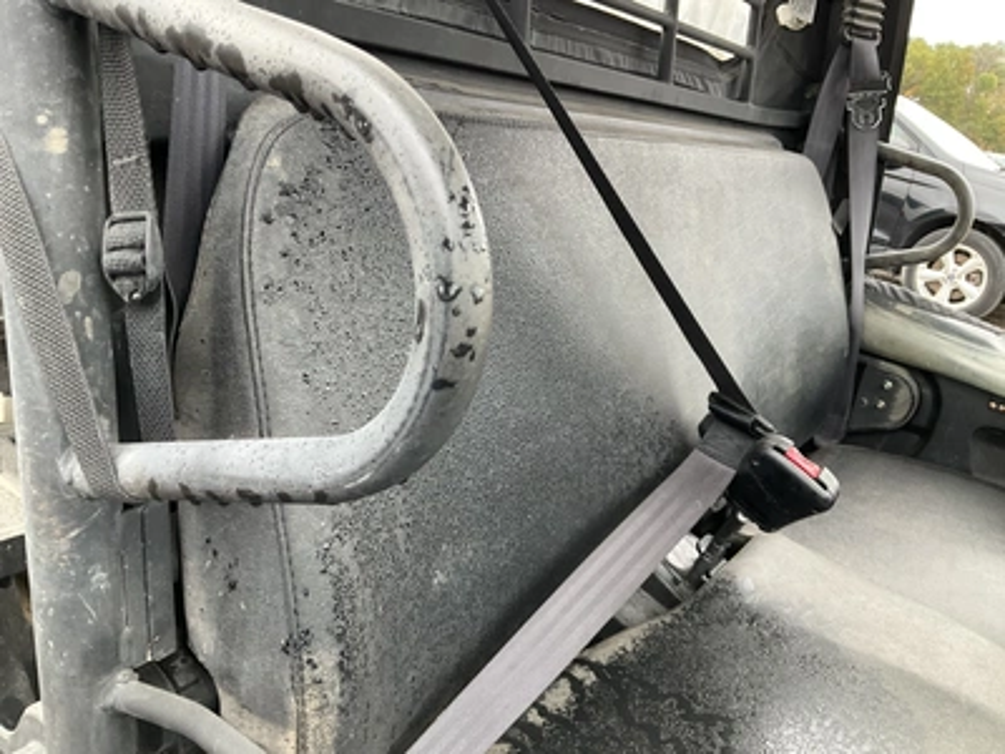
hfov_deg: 61.7
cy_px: 377
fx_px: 842
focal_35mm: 29
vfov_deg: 48.2
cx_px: 502
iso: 64
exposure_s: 1/102
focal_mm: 3
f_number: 1.8
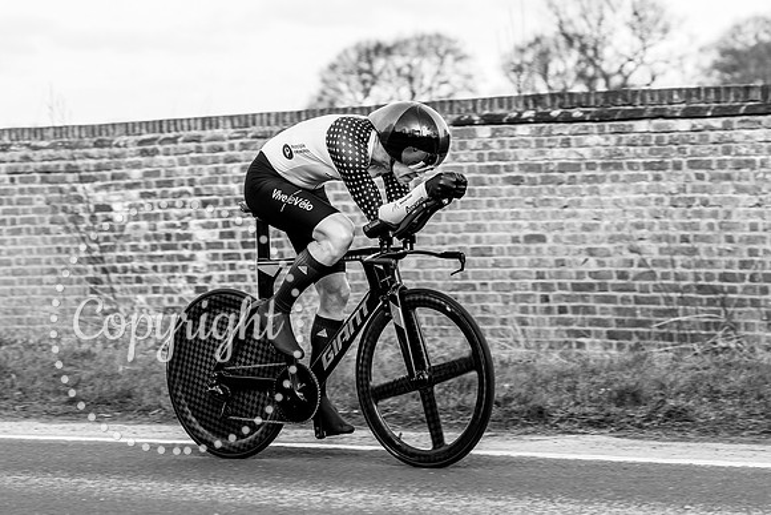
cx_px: 410
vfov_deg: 10.2
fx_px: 2876
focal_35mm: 134
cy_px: 233
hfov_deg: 15.3
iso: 160
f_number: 4
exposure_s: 1/800
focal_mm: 94
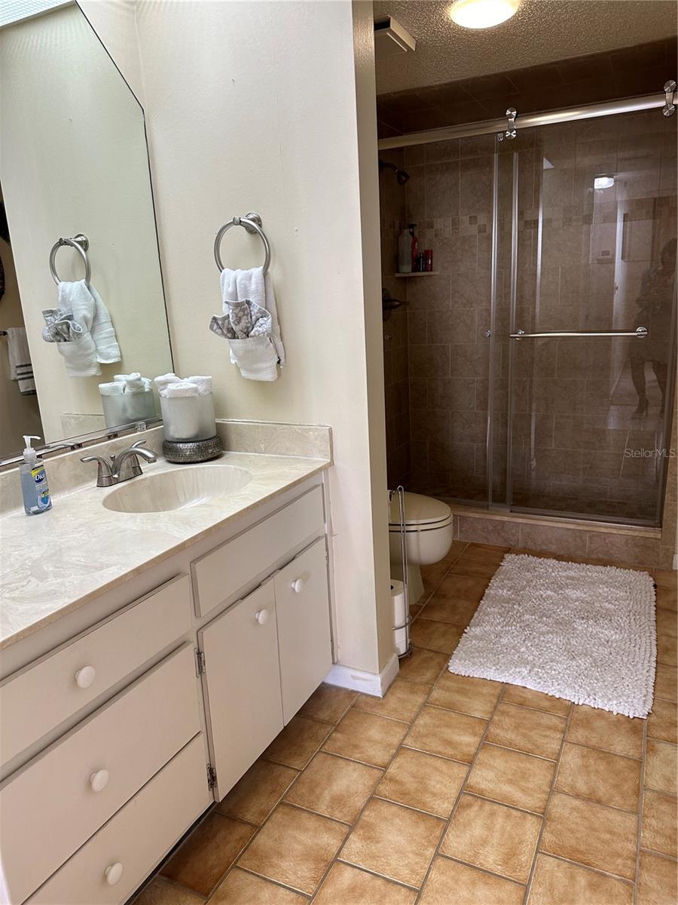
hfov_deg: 56.8
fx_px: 627
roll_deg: +3.5
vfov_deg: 71.6
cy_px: 452
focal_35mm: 24
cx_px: 339
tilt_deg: -12.4
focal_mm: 6.86
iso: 160
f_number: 1.78
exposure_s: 1/120
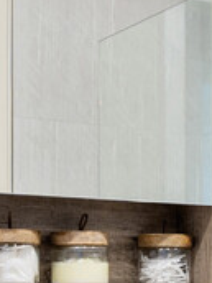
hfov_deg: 12.4
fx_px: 955
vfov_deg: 16.4
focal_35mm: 117
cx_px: 256
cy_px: 290
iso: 320
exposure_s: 1/2
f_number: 11
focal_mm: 14
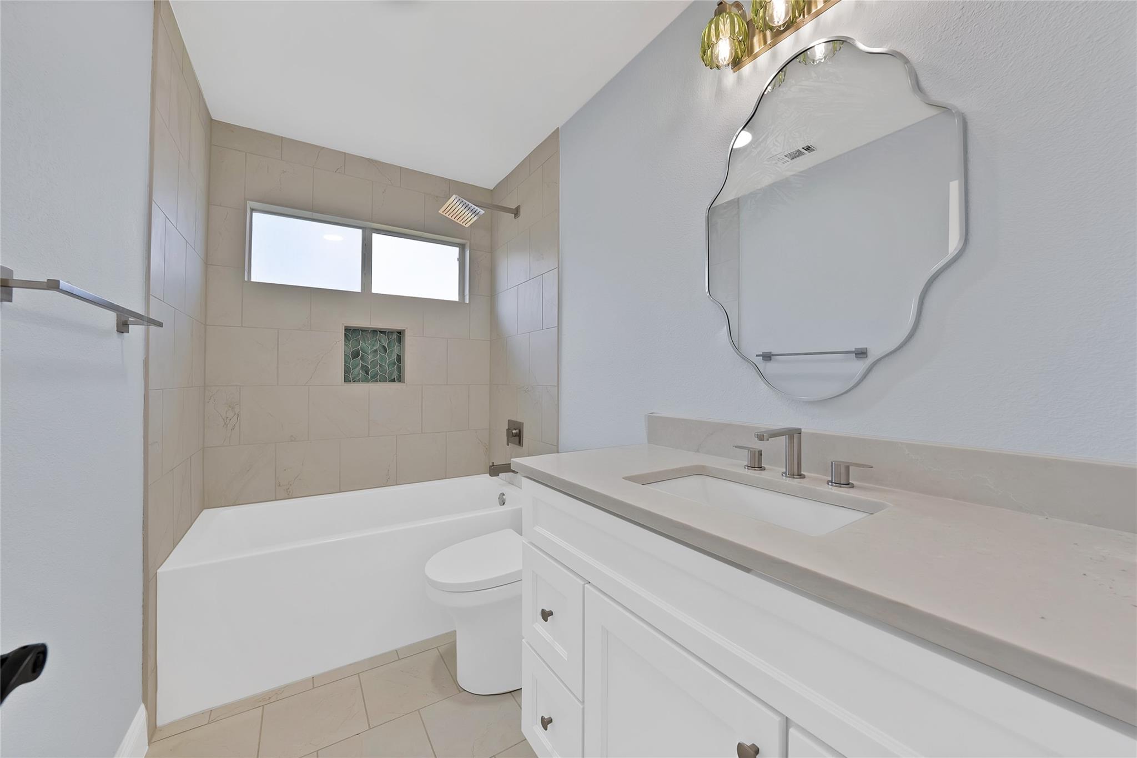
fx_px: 379
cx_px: 568
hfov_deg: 112.6
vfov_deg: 90.0
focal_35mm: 12
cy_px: 379
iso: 640
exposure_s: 1/15
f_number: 9
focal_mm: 12
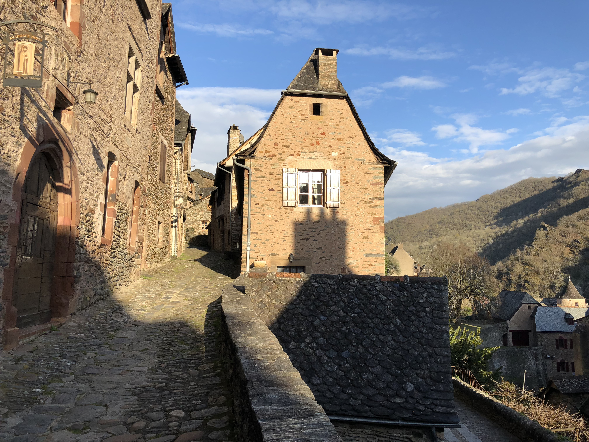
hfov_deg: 63.4
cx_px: 294
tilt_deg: +7.5
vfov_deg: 49.7
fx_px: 476
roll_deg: +0.2
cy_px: 221
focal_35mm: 28
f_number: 1.8
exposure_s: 1/1263
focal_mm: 4
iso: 20
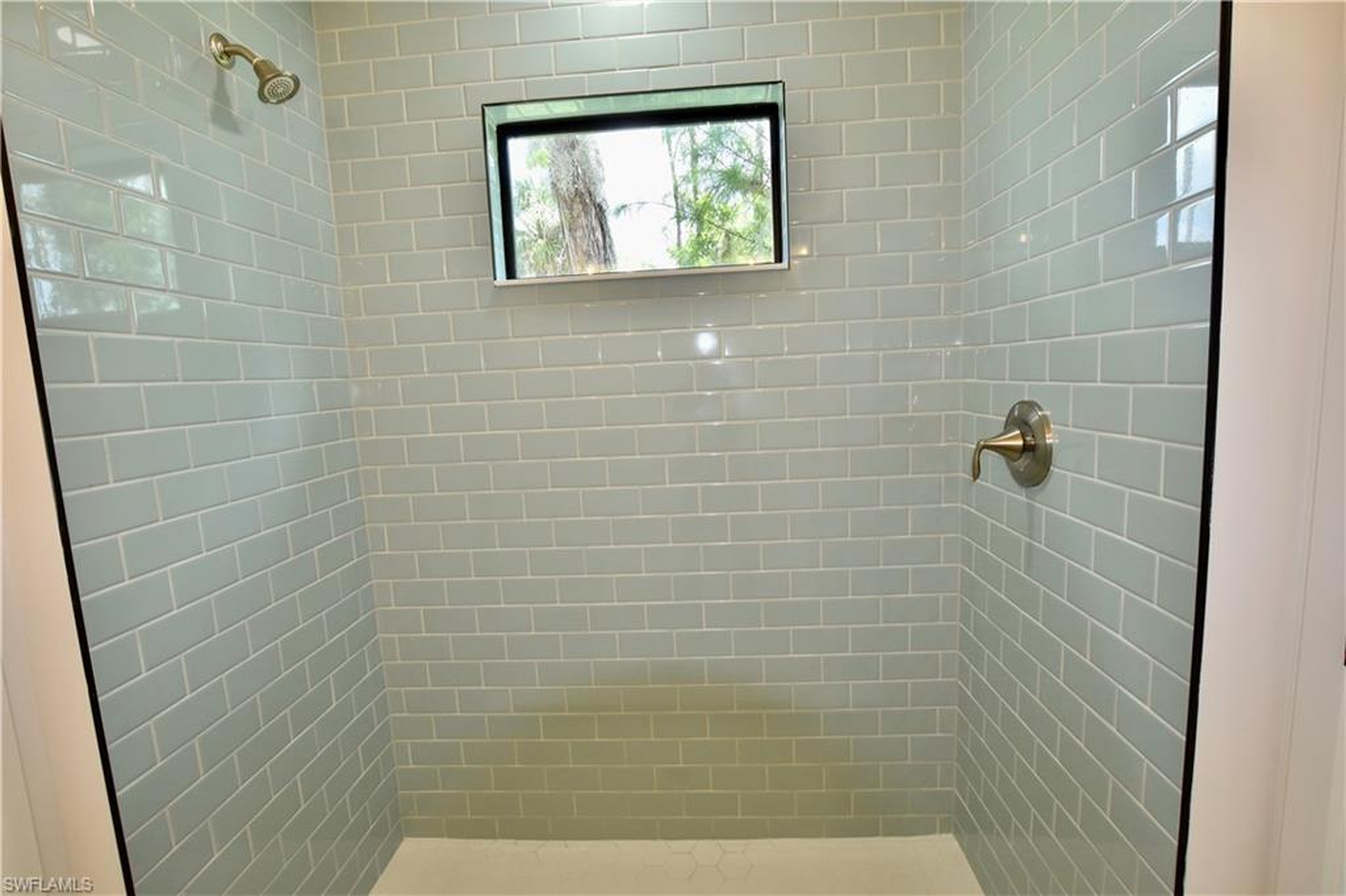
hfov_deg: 100.4
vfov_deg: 77.3
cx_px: 673
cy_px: 448
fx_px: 561
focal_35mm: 15
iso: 560
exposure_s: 1/60
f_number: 9
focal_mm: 10
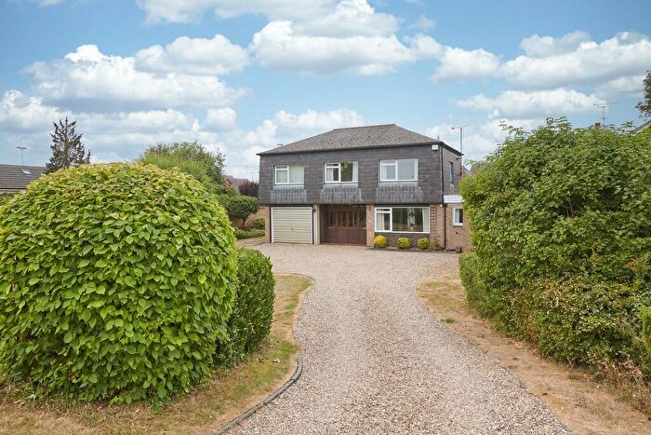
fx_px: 434
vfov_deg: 53.2
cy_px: 218
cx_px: 326
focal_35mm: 24
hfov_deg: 73.7
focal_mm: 24
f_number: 11
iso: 320
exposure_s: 1/160
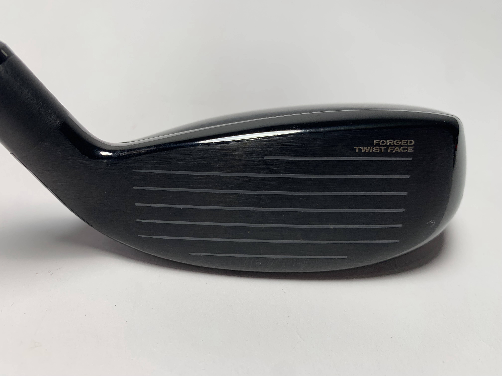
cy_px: 188
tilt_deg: -37.7
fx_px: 377
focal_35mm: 26
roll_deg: -4.7
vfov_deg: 53.1
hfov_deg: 67.3
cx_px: 251
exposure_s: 1/233
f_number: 1.8
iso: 25
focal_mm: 4.25
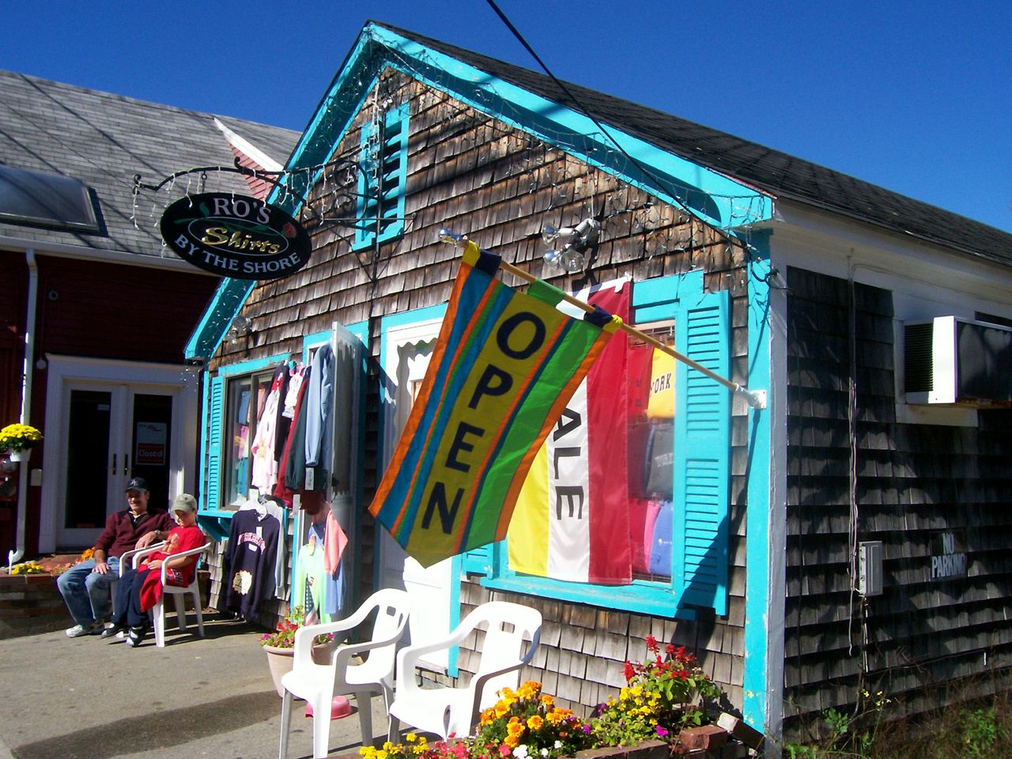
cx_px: 506
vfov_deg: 41.8
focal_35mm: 34
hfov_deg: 54.0
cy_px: 380
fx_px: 994
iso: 80
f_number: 5.1
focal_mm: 5.6
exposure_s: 1/519
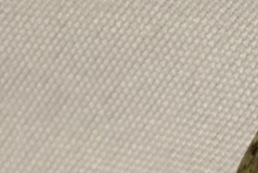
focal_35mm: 439
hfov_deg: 4.7
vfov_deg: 3.1
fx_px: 3148
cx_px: 384
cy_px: 181
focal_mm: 20.9
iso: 160
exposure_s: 1/30
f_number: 4.8
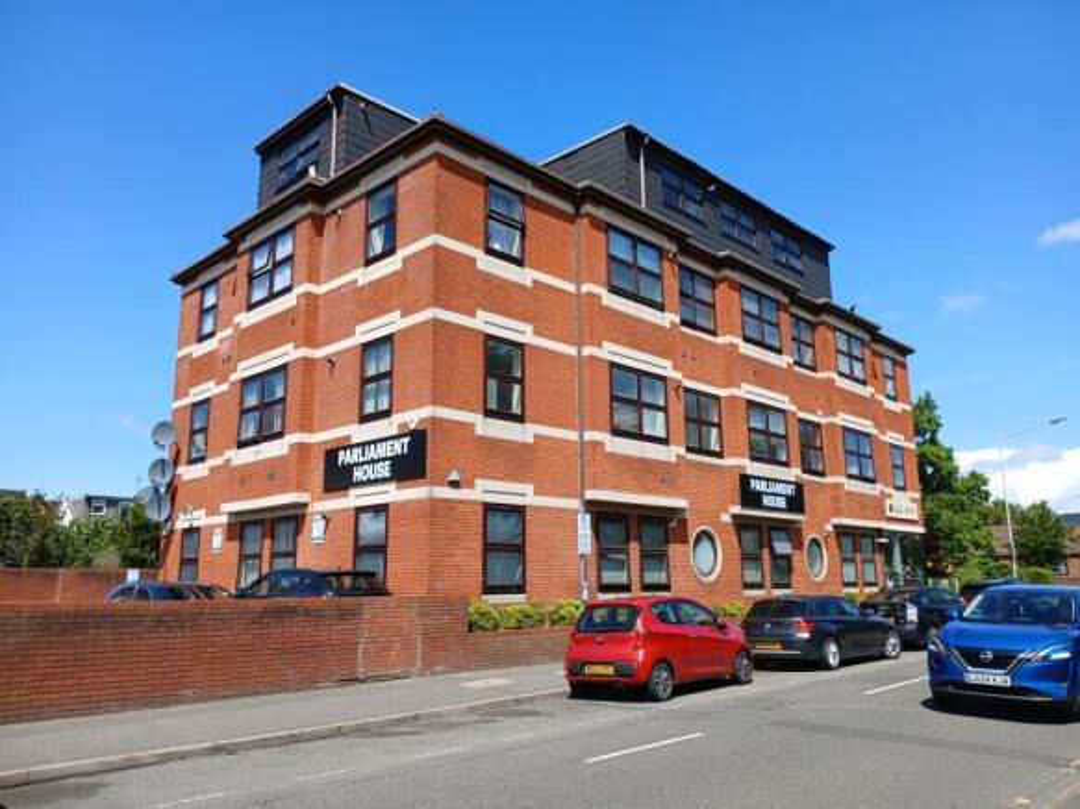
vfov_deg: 53.0
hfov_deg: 67.3
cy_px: 404
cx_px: 540
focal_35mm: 26
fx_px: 811
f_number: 1.8
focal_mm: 3.98
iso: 20
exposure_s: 1/423
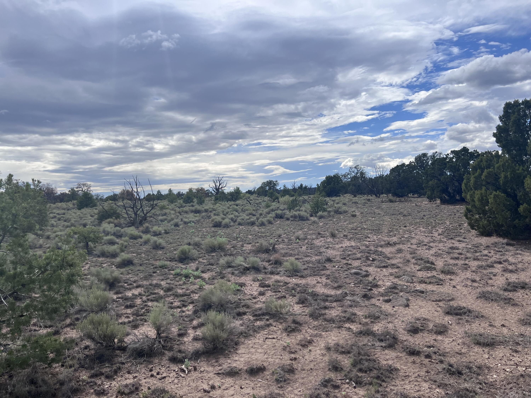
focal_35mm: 26
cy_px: 199
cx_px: 266
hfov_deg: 67.3
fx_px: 399
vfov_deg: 53.1
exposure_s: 1/7463
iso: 50
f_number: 1.5
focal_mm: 5.7
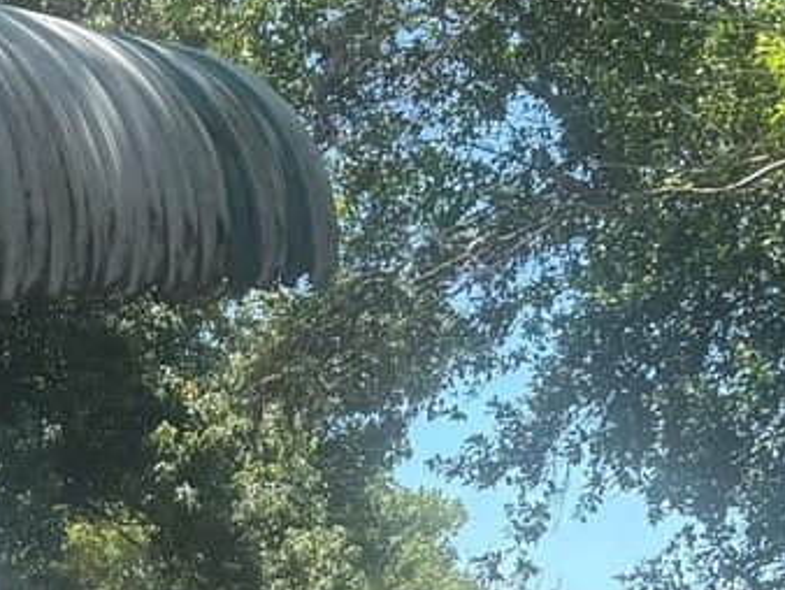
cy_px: 1043
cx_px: -63
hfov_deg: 15.6
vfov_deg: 11.3
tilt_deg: -5.8
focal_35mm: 123
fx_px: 2791
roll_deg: -2.0
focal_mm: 5.96
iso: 50
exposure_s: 1/1263
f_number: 1.6
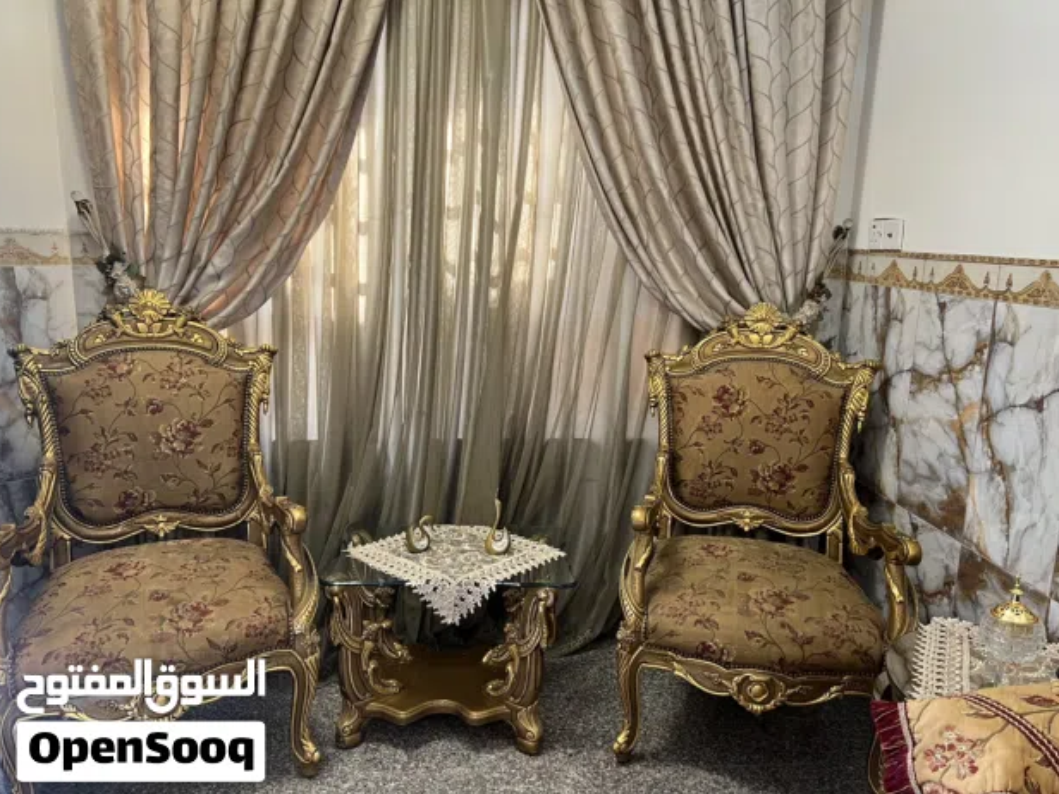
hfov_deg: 65.3
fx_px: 826
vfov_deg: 51.3
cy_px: 411
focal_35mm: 27
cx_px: 524
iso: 80
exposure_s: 1/50
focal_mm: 5.7
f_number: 1.5
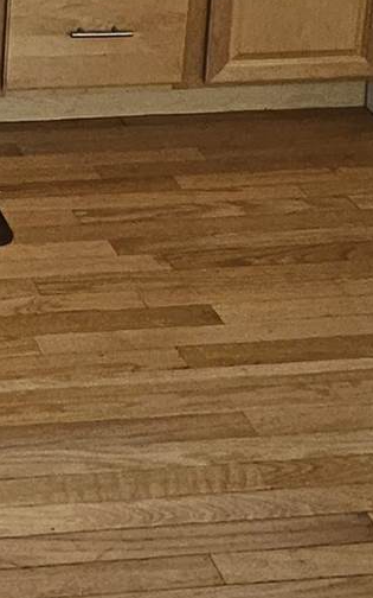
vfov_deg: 21.9
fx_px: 1366
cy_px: -201
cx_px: -343
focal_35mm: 84
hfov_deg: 13.6
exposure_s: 1/60
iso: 160
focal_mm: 1.7
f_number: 2.2
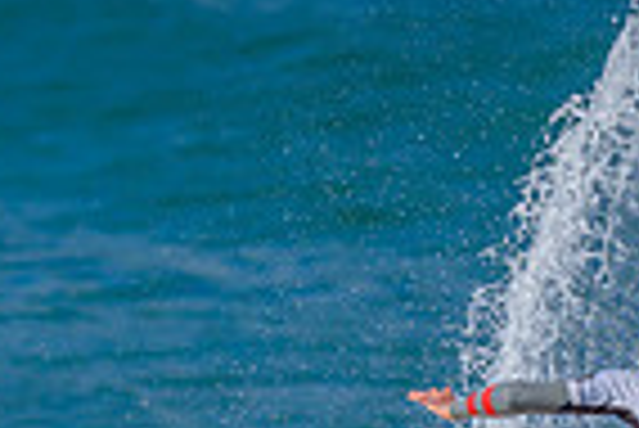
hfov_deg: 0.6
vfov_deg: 0.4
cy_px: 565
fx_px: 62099
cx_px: 426
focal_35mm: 3495
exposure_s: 1/2000
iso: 220
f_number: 6.3
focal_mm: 800
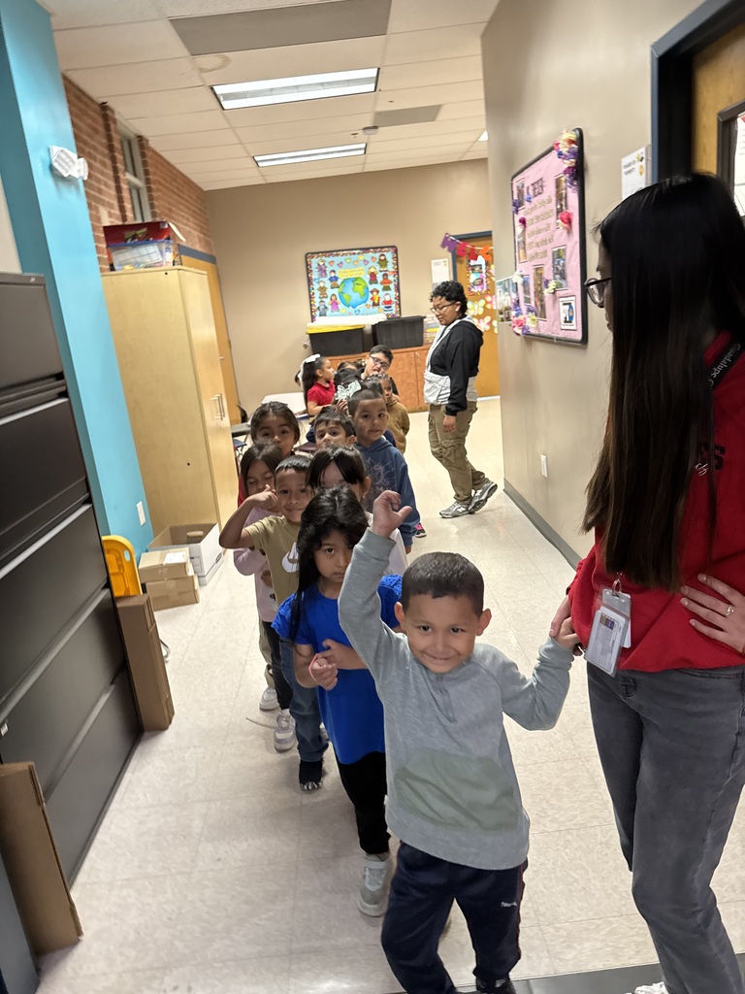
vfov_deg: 71.6
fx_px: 689
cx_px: 372
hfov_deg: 56.8
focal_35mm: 24
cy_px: 497
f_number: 1.78
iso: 400
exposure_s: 1/60
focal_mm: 6.76
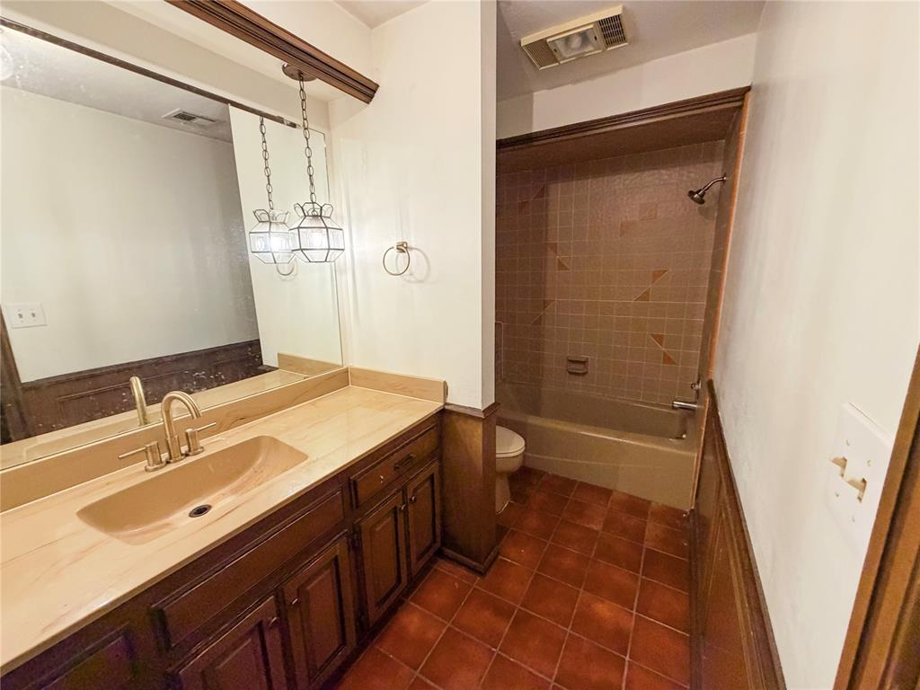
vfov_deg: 85.7
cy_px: 345
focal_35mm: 14
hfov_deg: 102.1
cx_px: 460
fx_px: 372
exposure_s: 1/60
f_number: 2.2
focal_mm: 2.22
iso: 500
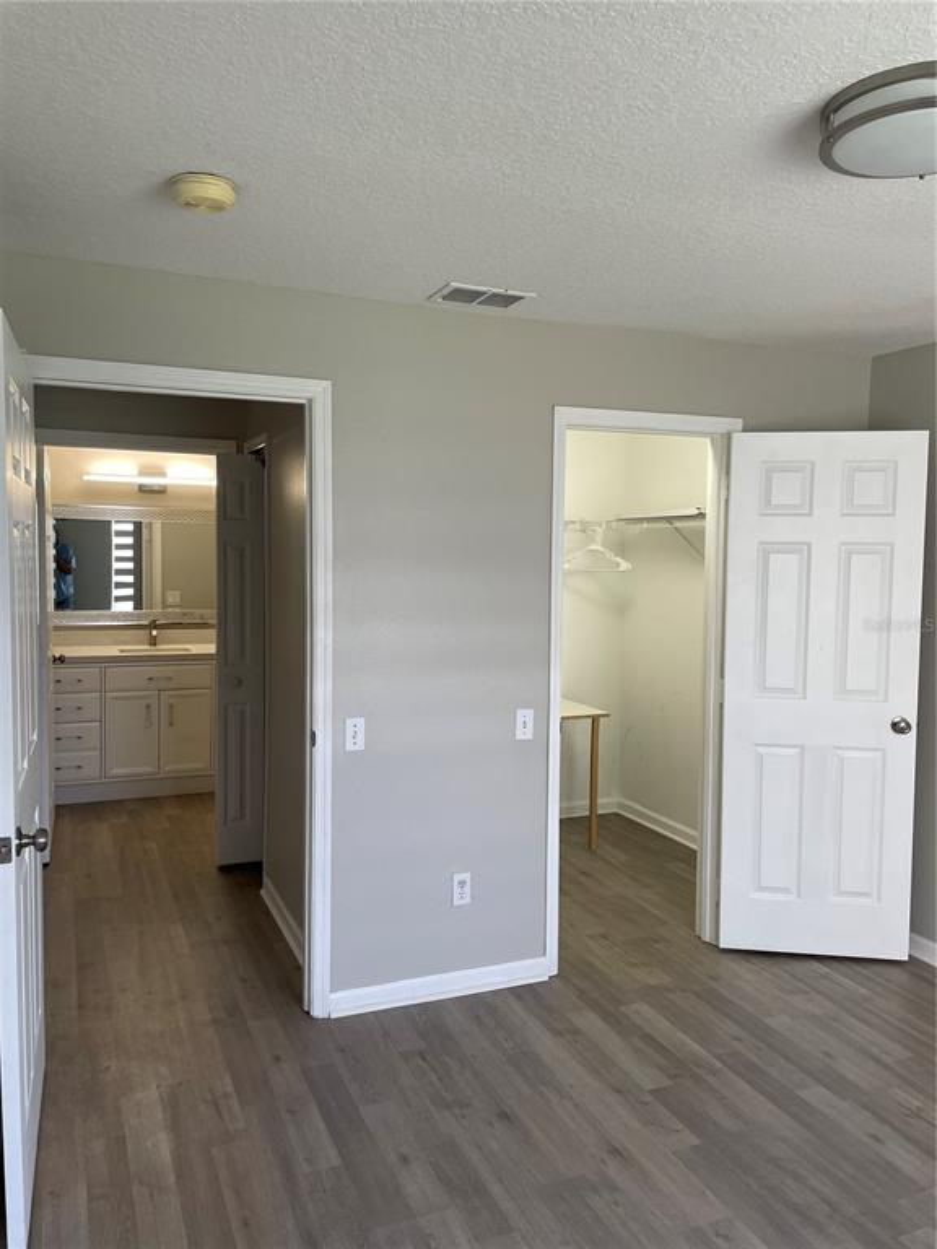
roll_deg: -0.9
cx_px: 468
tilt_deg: -2.3
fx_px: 938
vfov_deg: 67.3
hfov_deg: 53.1
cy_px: 624
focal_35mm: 26
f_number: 1.6
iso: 125
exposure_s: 1/120
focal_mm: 4.2
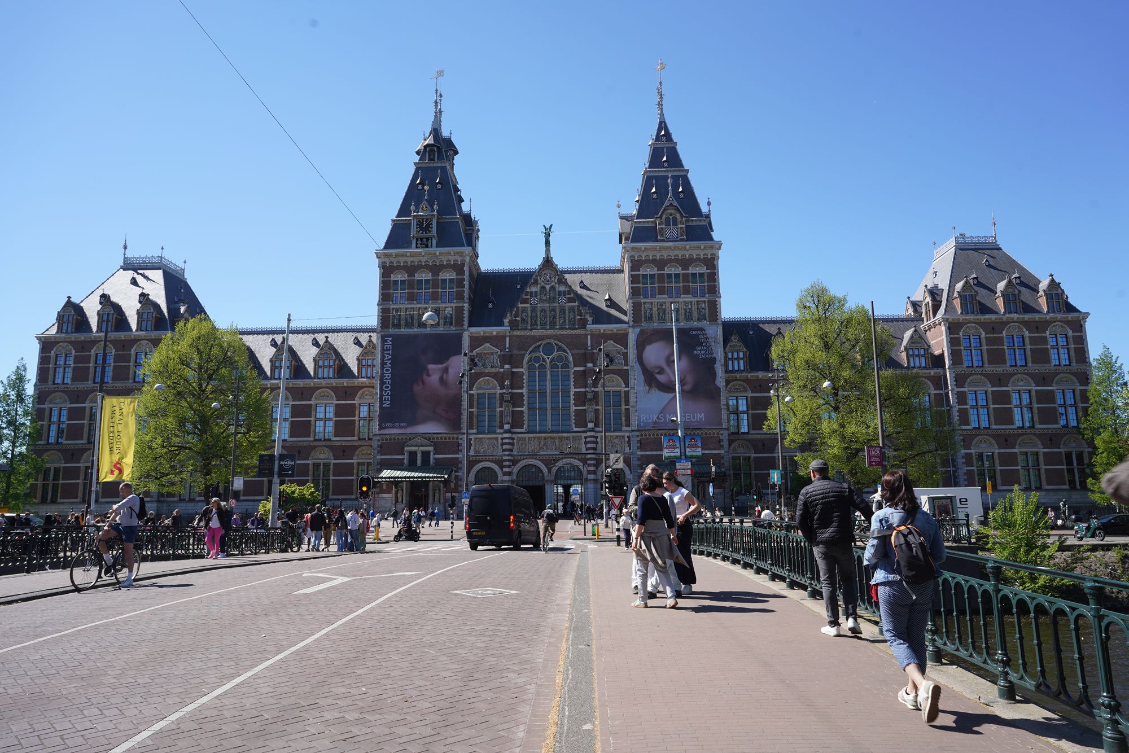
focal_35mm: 24
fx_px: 753
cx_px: 564
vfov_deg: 53.1
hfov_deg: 73.7
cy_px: 376
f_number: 11
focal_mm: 24
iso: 100
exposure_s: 1/100
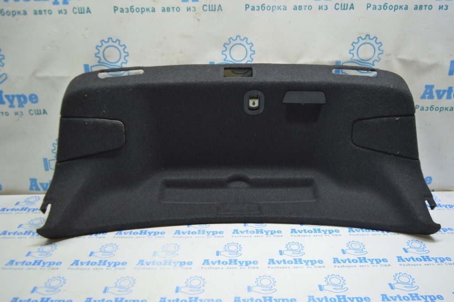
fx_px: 397
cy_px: 151
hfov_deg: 59.5
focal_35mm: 32
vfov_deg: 41.6
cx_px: 227
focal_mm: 21
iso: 400
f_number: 3.8
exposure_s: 1/40
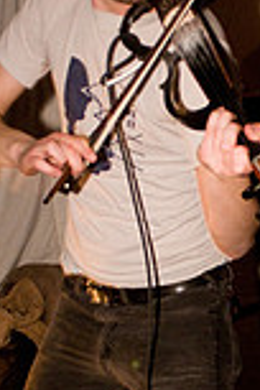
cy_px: 326
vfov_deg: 22.7
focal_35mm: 88
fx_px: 953
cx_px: 236
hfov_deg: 15.3
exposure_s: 1/50
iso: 1250
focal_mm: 20
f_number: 2.8
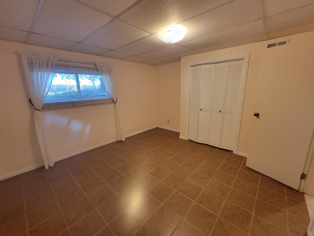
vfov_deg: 89.9
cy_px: 118
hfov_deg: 106.2
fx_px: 118
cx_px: 157
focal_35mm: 13
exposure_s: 1/60
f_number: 2.2
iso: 320
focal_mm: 2.2
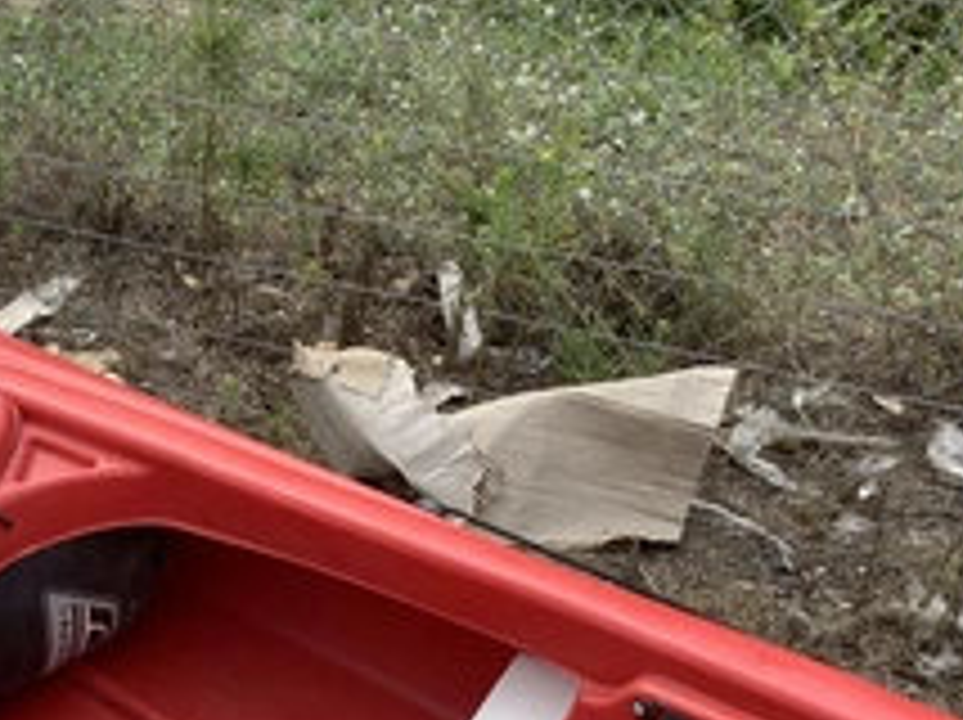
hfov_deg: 31.7
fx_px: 1612
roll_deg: -0.9
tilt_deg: -40.3
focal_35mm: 58
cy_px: 657
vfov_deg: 24.4
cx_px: 94
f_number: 2.4
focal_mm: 3.3
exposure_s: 1/696
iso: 25
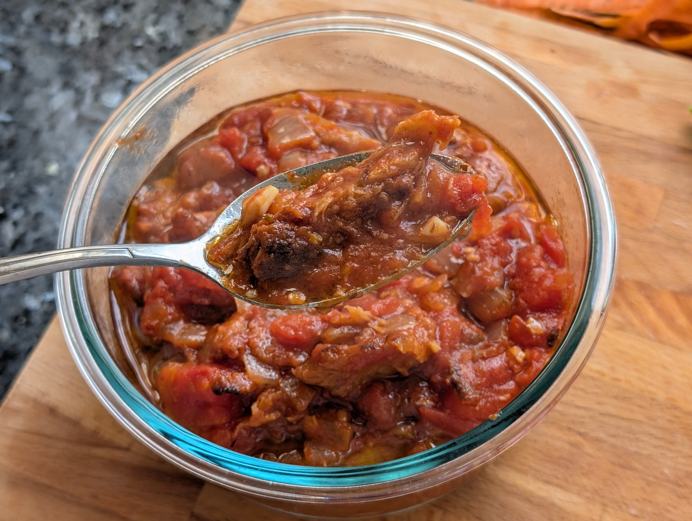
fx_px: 981
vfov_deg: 29.7
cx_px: 346
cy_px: 260
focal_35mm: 49
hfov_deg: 38.9
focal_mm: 6.9
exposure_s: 1/106
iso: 25
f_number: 1.68
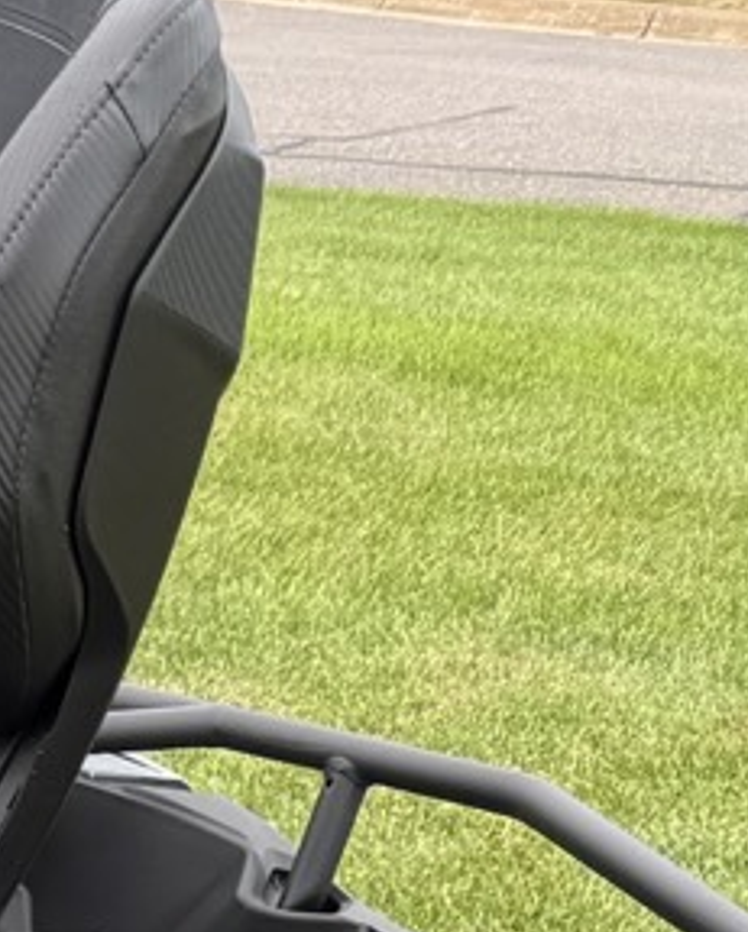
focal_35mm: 156
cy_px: 2155
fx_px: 4310
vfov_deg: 10.7
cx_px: -1626
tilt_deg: -29.4
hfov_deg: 8.2
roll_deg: +0.0
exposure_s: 1/246
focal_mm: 6.76
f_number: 1.78
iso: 64
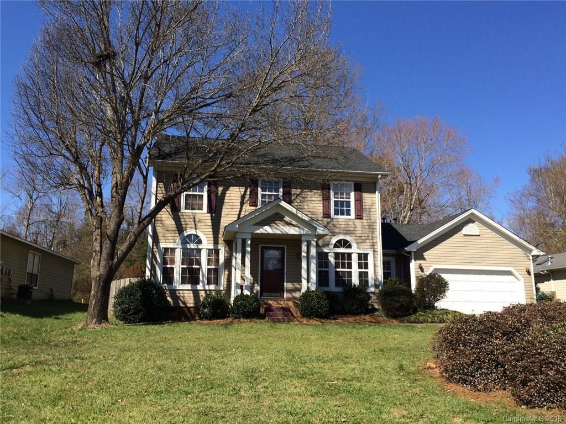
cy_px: 212
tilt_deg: +11.4
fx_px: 474
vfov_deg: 48.2
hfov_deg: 61.7
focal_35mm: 29
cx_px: 283
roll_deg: +0.5
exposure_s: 1/1786
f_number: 2.2
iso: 32
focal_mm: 4.15
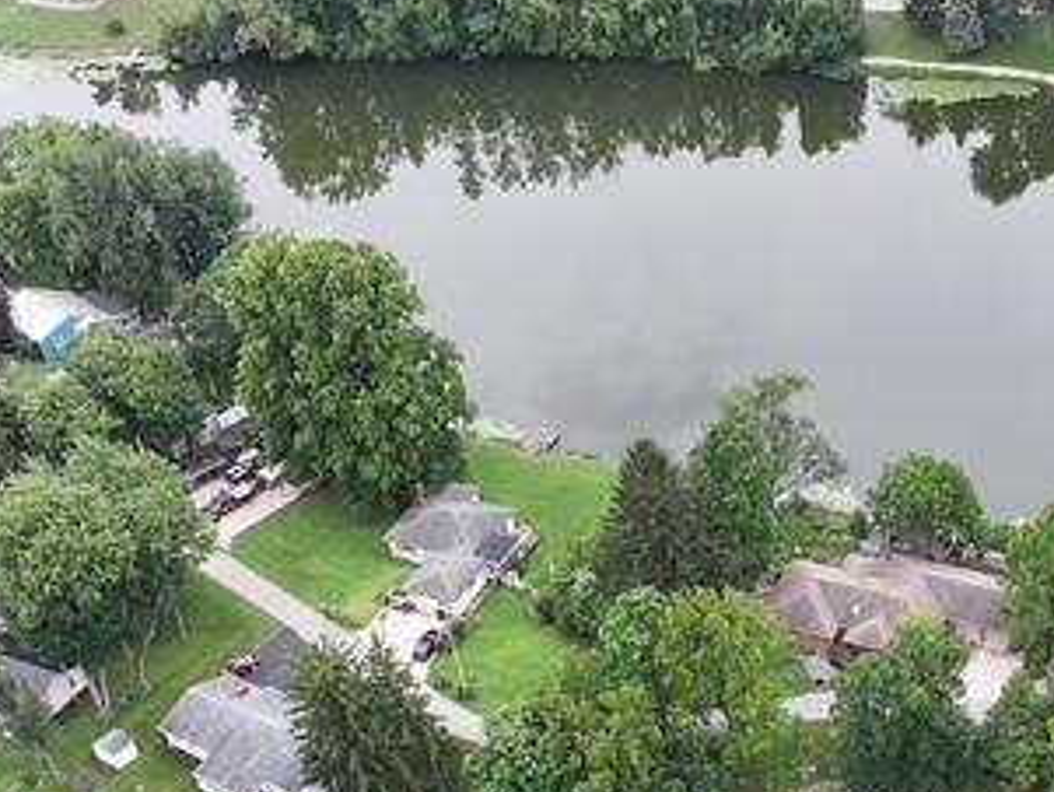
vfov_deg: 27.0
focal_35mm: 51
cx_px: 931
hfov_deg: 35.5
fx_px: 1553
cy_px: 785
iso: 100
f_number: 2.8
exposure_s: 1/160
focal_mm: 12.29
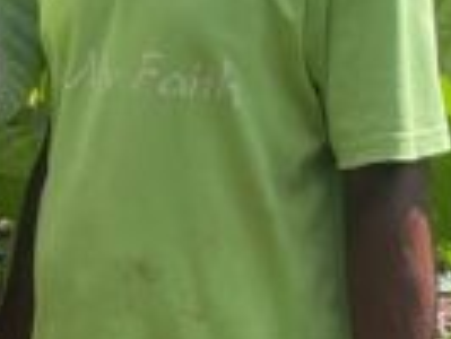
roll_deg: -0.8
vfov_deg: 7.3
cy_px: -183
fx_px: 2608
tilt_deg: -0.2
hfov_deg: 9.8
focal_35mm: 200
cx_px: 7
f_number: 1.6
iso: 32
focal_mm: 4.2
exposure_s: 1/530
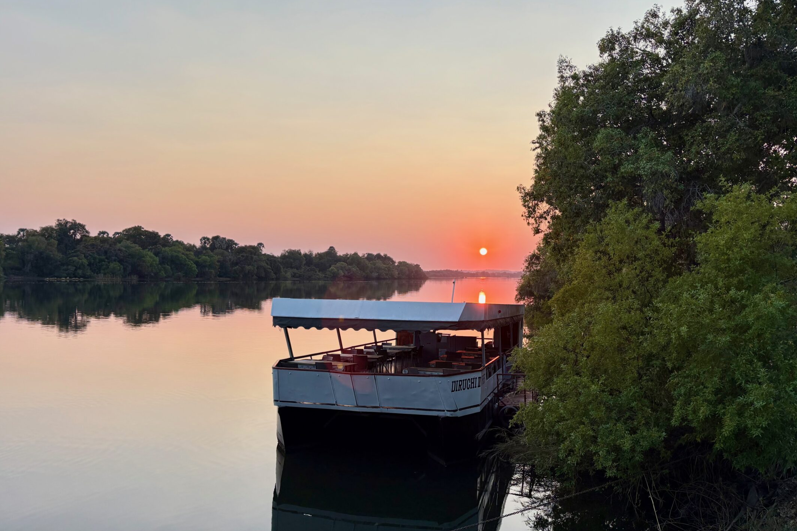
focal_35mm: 28
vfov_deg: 46.2
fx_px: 620
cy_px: 306
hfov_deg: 65.5
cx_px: 412
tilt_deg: -3.4
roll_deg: -0.9
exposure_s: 1/456
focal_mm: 5.96
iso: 50
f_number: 1.6
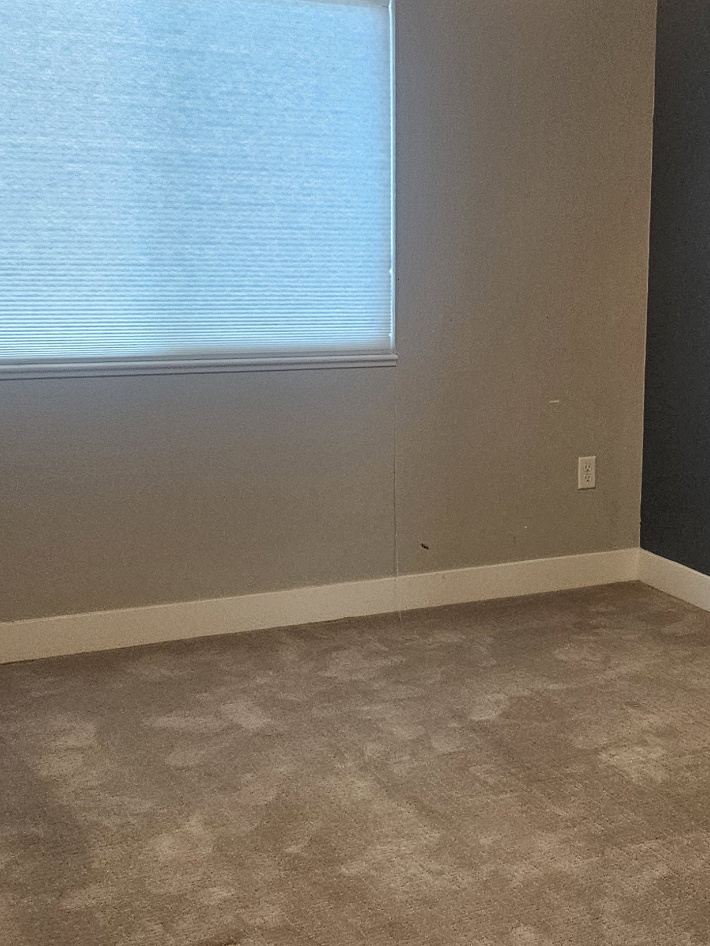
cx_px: 599
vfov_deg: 34.3
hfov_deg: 25.5
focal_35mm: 56
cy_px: 495
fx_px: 1532
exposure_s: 1/120
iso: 250
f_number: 1.8
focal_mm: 5.4
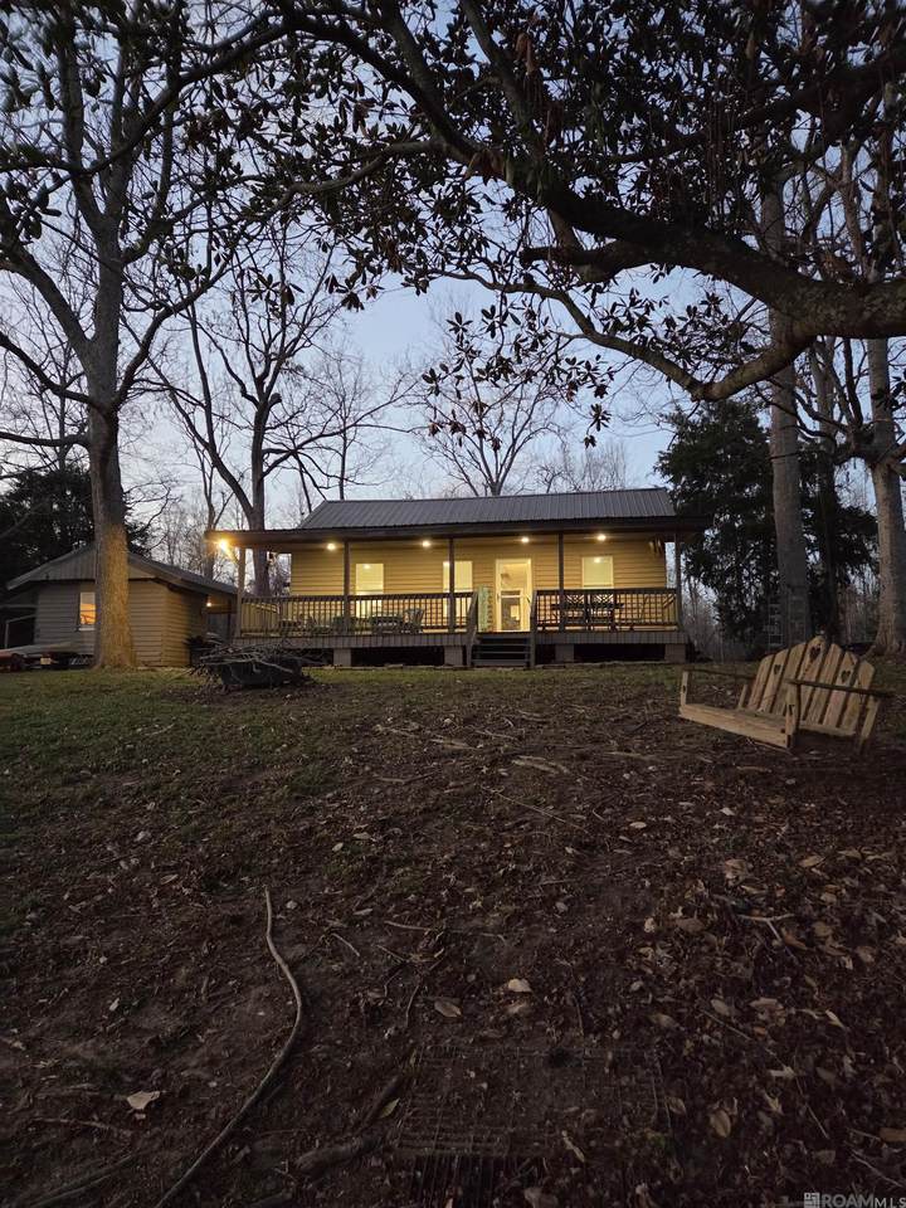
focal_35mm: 23
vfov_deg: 73.9
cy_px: 604
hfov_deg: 58.9
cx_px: 453
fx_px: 803
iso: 1600
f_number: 1.8
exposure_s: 1/120
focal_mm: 5.4
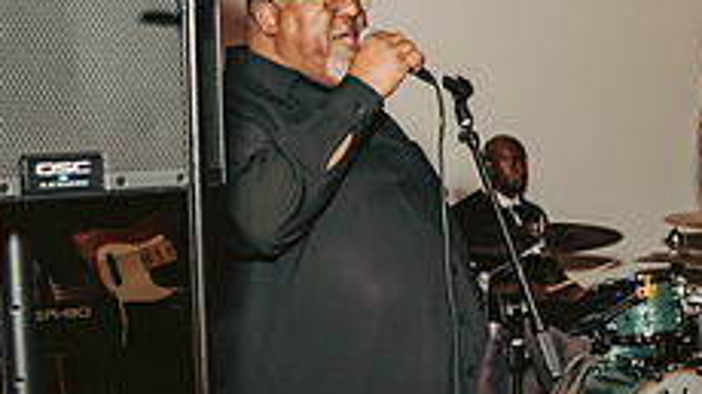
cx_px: 623
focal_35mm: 74
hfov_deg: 27.6
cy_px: 191
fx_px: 1376
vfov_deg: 16.3
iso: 1250
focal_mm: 28
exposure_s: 1/125
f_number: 4.5
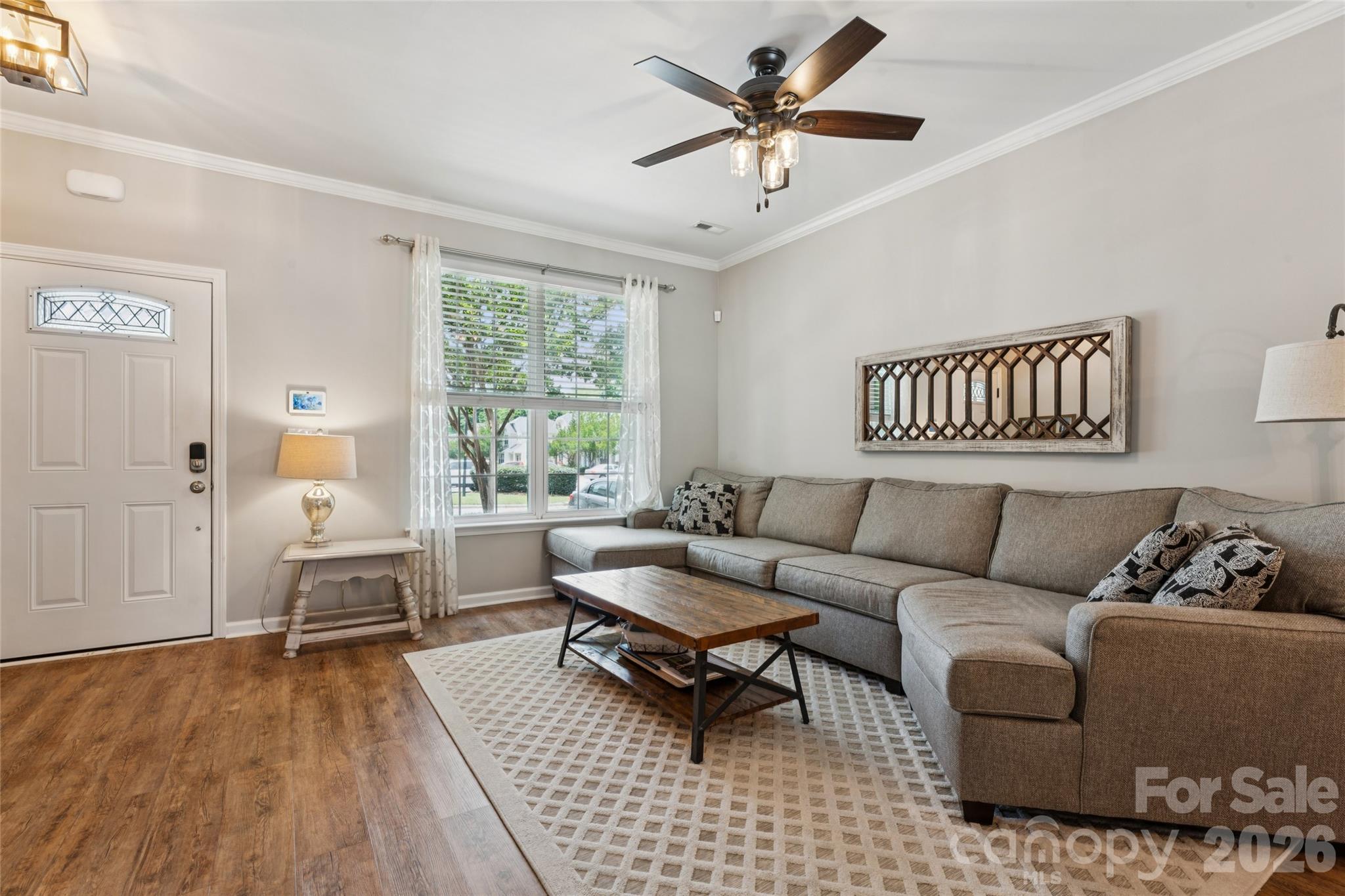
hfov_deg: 96.0
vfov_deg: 73.1
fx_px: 605
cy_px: 448
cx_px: 672
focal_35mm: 16
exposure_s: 1/2
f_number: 13
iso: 100
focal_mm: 16.2
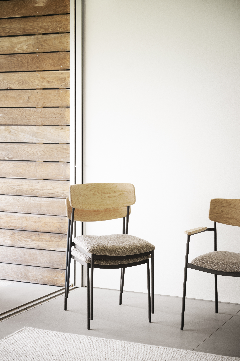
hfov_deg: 21.2
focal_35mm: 64
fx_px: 640
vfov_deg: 31.4
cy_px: 180
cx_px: 120
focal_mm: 64
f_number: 4
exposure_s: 1/8
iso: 200
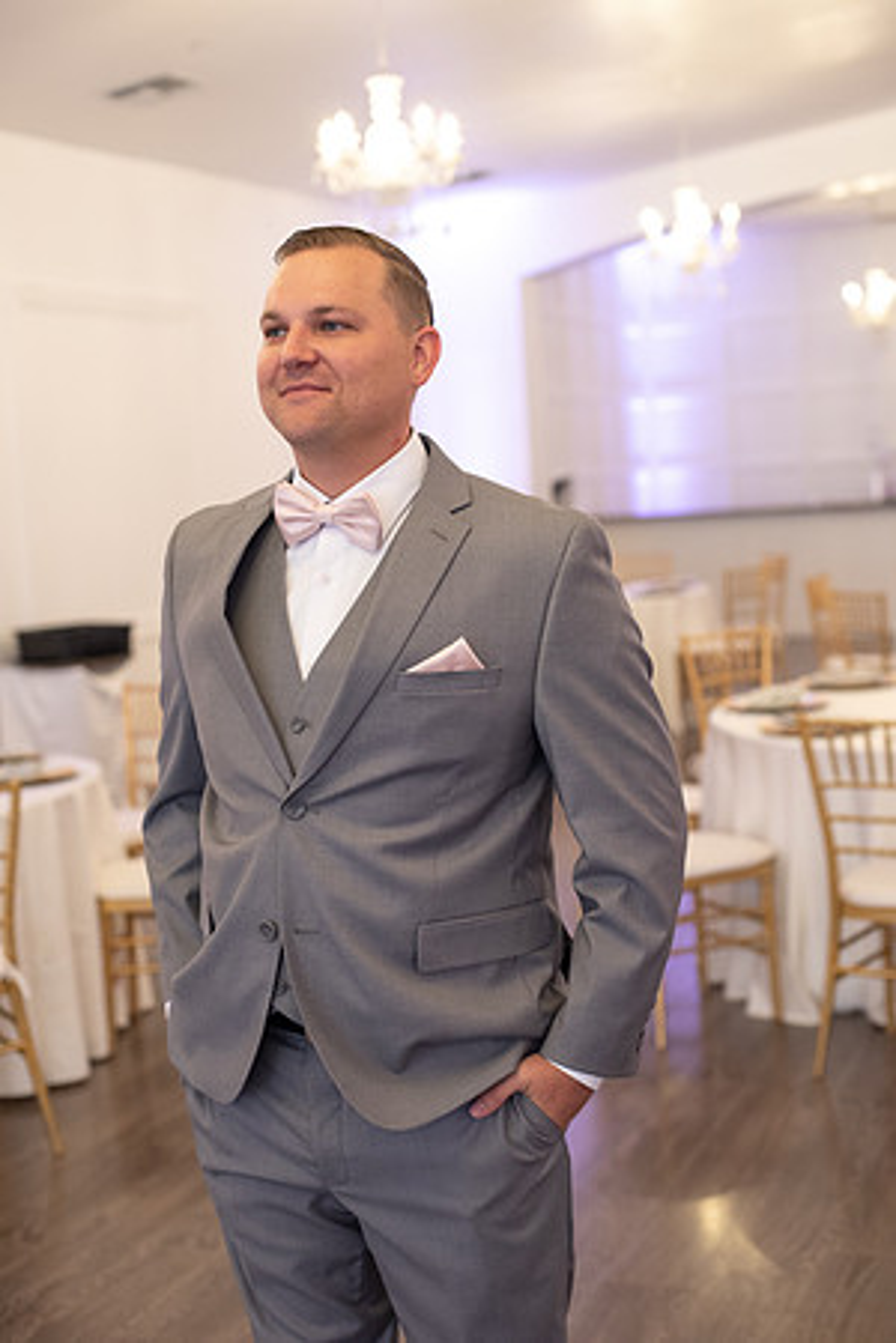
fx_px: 1867
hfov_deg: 27.0
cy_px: 672
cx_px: 448
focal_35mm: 50
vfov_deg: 39.6
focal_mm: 50
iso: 1600
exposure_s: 1/250
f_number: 2.8
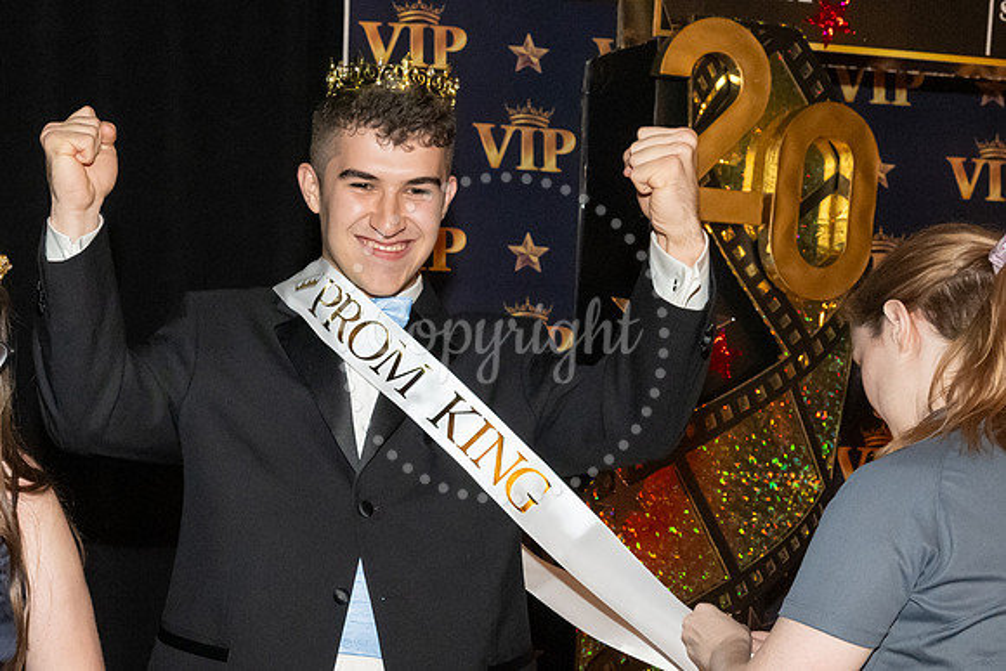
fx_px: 1667
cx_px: 256
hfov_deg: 33.0
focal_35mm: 60
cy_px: 440
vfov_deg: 22.7
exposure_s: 1/125
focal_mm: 28.5
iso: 6400
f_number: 5.6
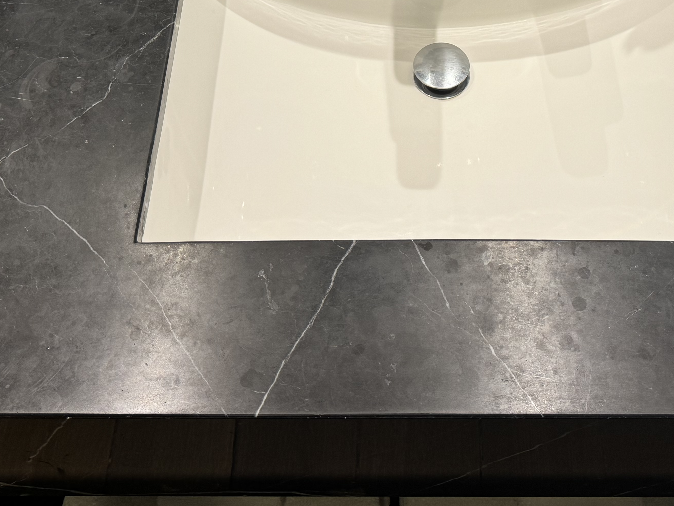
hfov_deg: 36.7
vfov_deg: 26.3
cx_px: 388
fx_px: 1012
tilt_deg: -50.2
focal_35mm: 52
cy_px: -24
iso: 100
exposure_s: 1/120
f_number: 1.78
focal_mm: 6.76
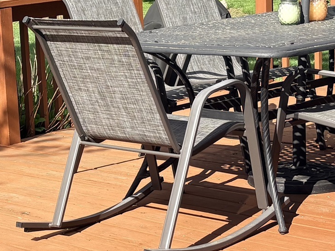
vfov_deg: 13.4
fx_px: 1065
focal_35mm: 110
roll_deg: +3.3
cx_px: -12
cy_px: 85
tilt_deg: -8.2
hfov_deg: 17.4
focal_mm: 5.96
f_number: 1.6
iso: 50
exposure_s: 1/1901
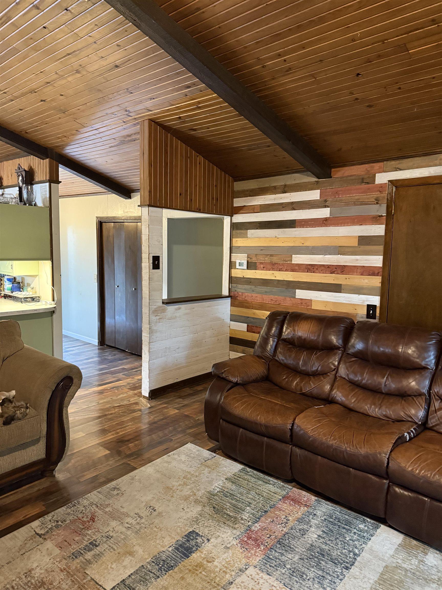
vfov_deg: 71.6
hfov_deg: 56.8
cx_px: 221
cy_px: 295
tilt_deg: -7.7
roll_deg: -1.7
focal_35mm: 24
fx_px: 409
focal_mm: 6.76
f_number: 1.78
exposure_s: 1/40
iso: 800
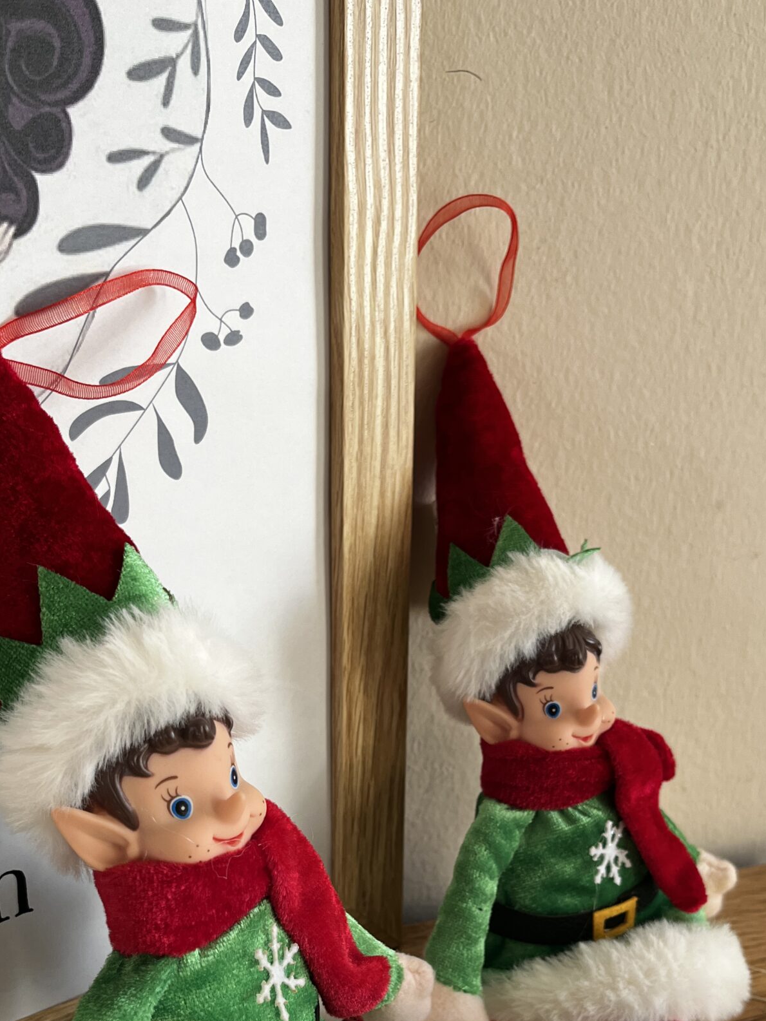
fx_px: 1239
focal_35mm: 42
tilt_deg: -24.5
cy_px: 772
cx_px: 391
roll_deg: -3.1
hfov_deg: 34.4
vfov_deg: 43.3
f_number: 1.6
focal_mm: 5.1
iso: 100
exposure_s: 1/121
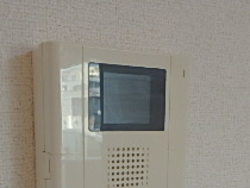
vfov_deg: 20.6
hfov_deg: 30.2
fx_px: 463
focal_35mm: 64
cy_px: 257
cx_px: 131
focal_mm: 3.7
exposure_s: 1/60
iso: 200
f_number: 3.5
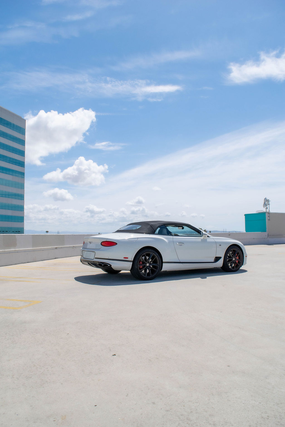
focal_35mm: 27
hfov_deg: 47.9
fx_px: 321
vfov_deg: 67.4
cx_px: 142
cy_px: 214
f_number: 8
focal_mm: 18
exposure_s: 1/2000
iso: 360
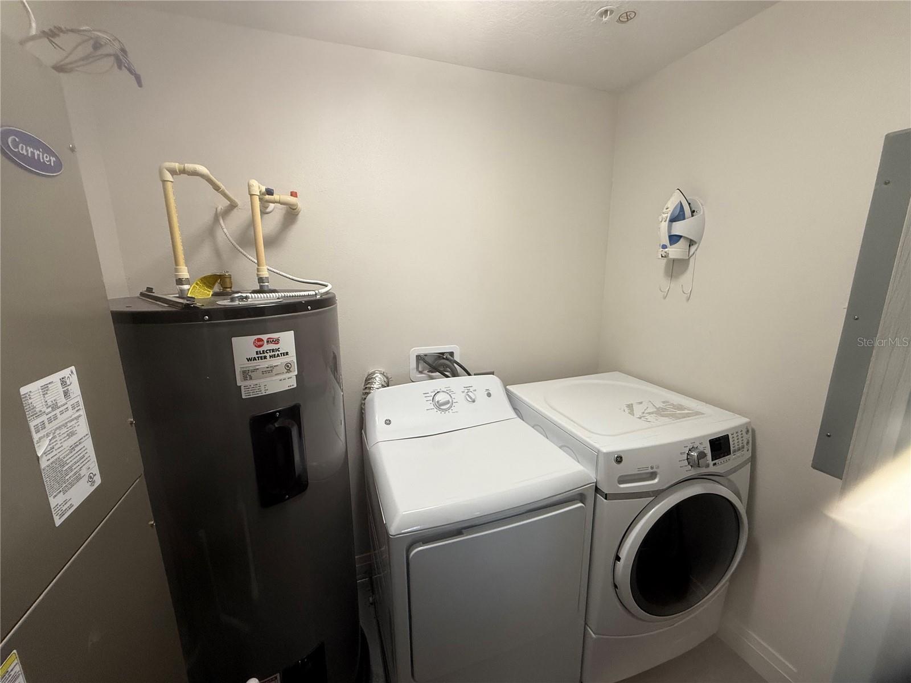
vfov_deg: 85.7
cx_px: 456
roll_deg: +0.8
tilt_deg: -11.5
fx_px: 368
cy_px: 342
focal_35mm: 14
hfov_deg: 102.1
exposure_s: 1/60
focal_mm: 2.22
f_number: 2.2
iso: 200
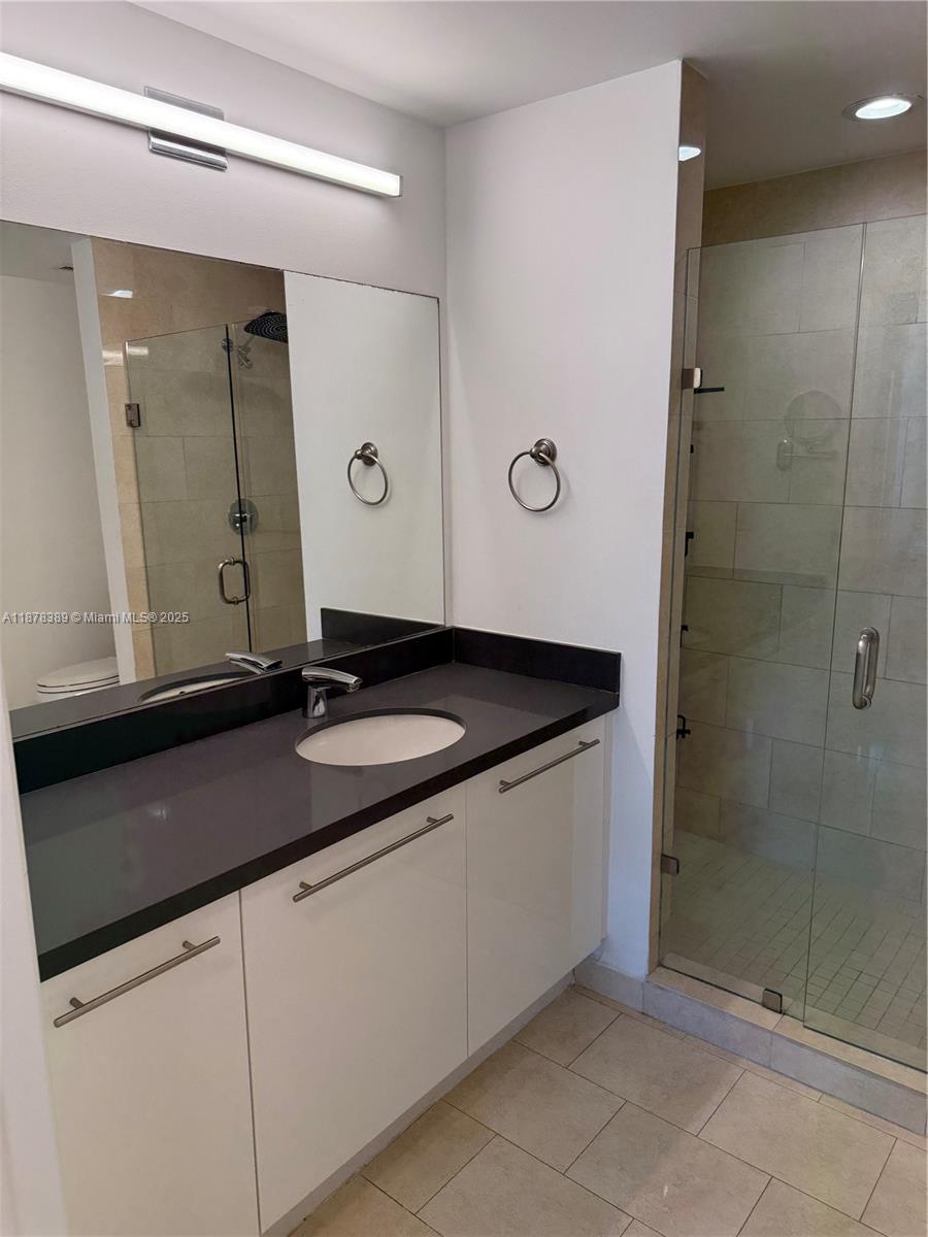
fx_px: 858
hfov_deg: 56.8
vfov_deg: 71.6
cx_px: 464
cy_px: 618
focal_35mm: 24
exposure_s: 1/258
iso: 100
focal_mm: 6.76
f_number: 1.78
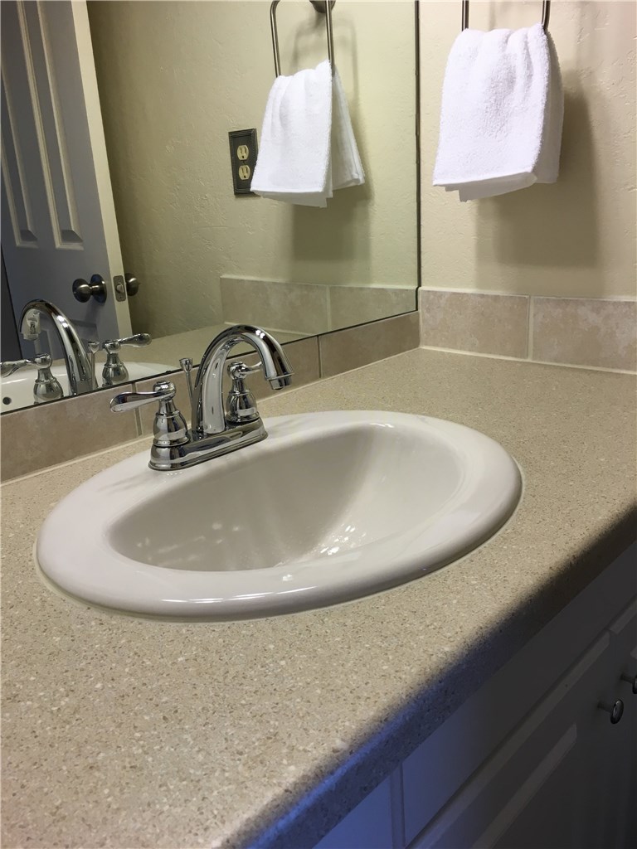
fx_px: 712
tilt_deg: -18.0
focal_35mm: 29
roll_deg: +4.5
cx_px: 318
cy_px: 424
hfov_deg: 48.2
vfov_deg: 61.7
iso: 25
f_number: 2.2
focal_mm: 4.15
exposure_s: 1/40
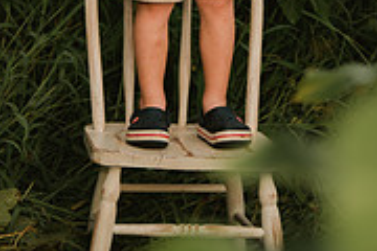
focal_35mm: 275
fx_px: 2880
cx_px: 184
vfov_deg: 4.9
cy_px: -176
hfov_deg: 7.5
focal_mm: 110
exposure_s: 1/400
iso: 100
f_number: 2.8
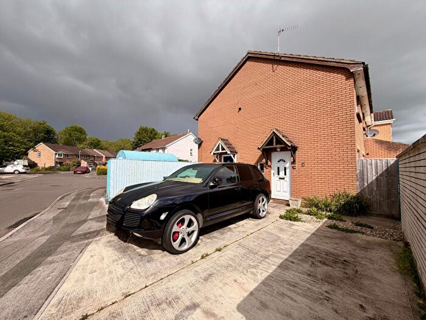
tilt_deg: +2.4
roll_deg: +0.0
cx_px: 213
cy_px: 160
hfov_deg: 102.1
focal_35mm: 14
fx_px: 172
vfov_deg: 85.7
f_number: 2.2
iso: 20
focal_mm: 2.22
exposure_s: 1/955
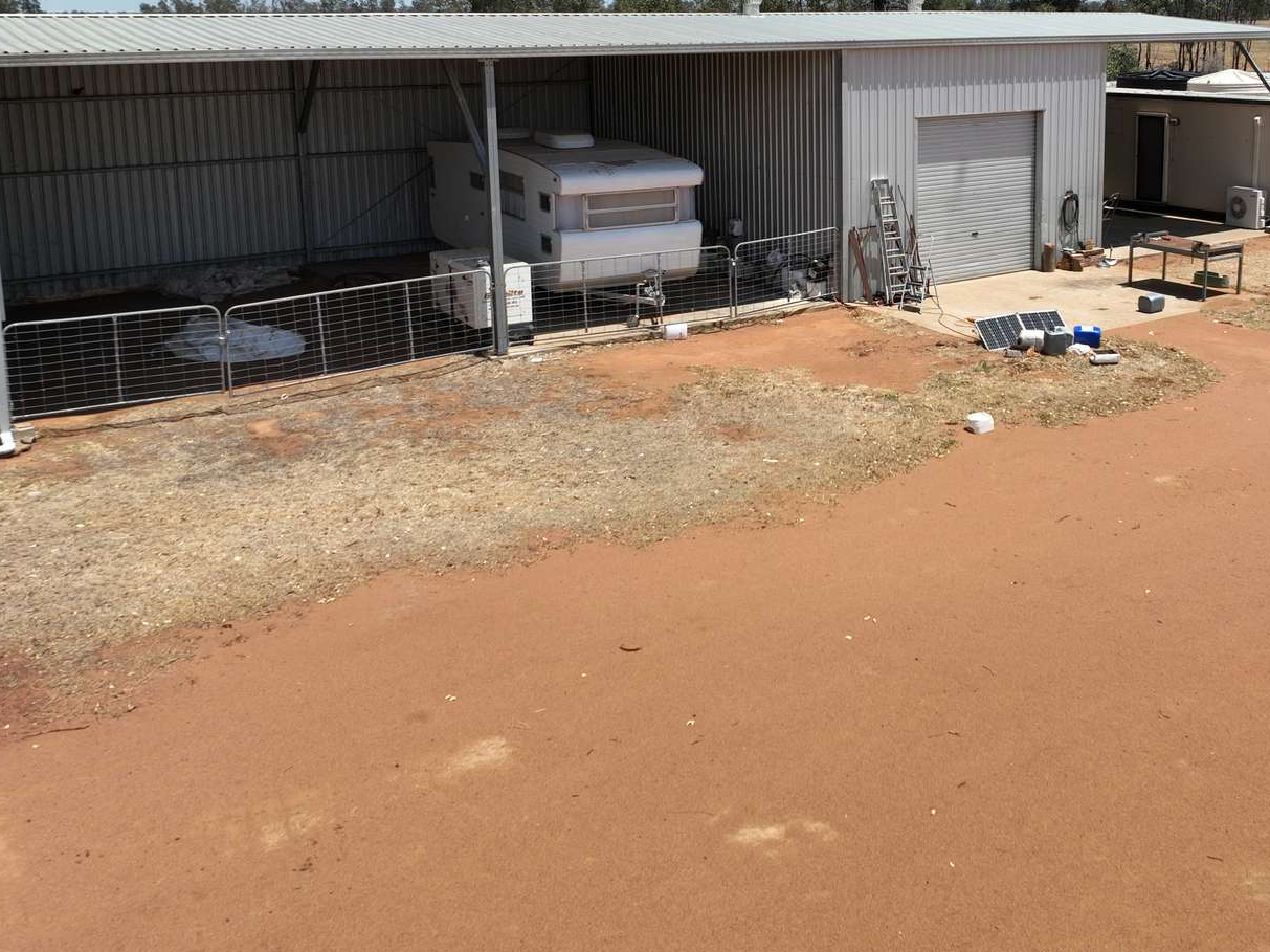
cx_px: 881
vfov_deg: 37.0
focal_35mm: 38
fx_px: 1394
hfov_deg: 47.9
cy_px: 260
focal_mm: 12.29
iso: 100
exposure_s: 1/2500
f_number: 2.8
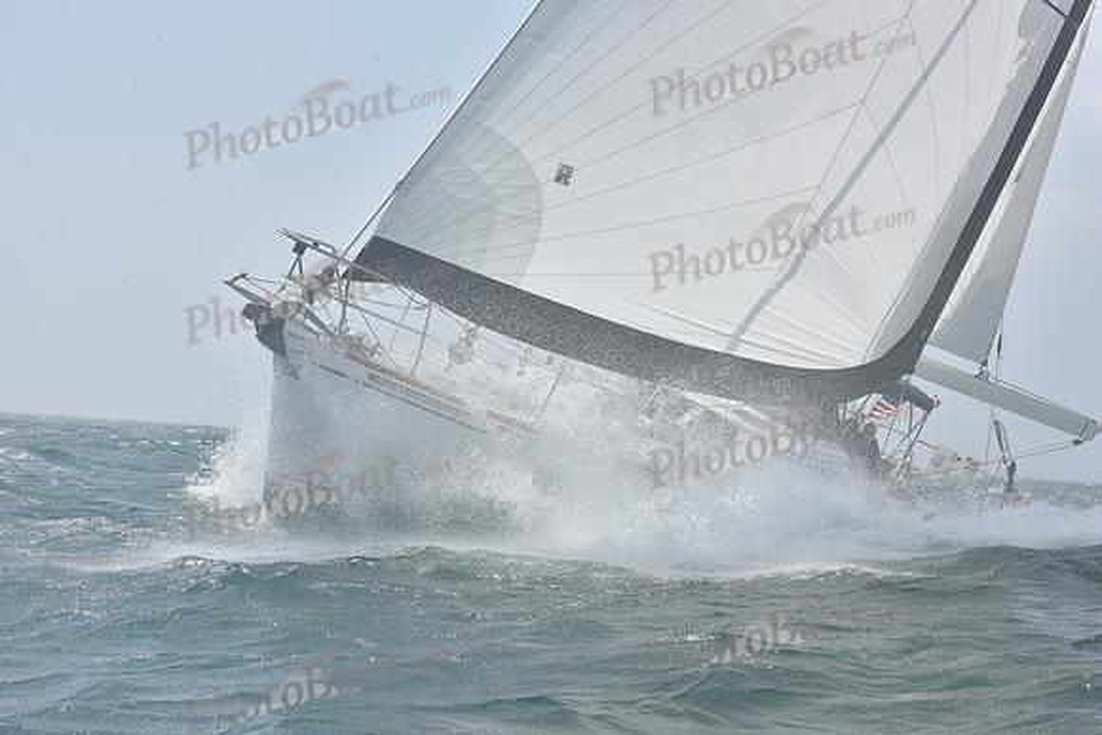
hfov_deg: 28.8
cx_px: 551
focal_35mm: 70
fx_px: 2143
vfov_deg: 19.5
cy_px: 368
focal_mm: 70
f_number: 13
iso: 320
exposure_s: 1/800
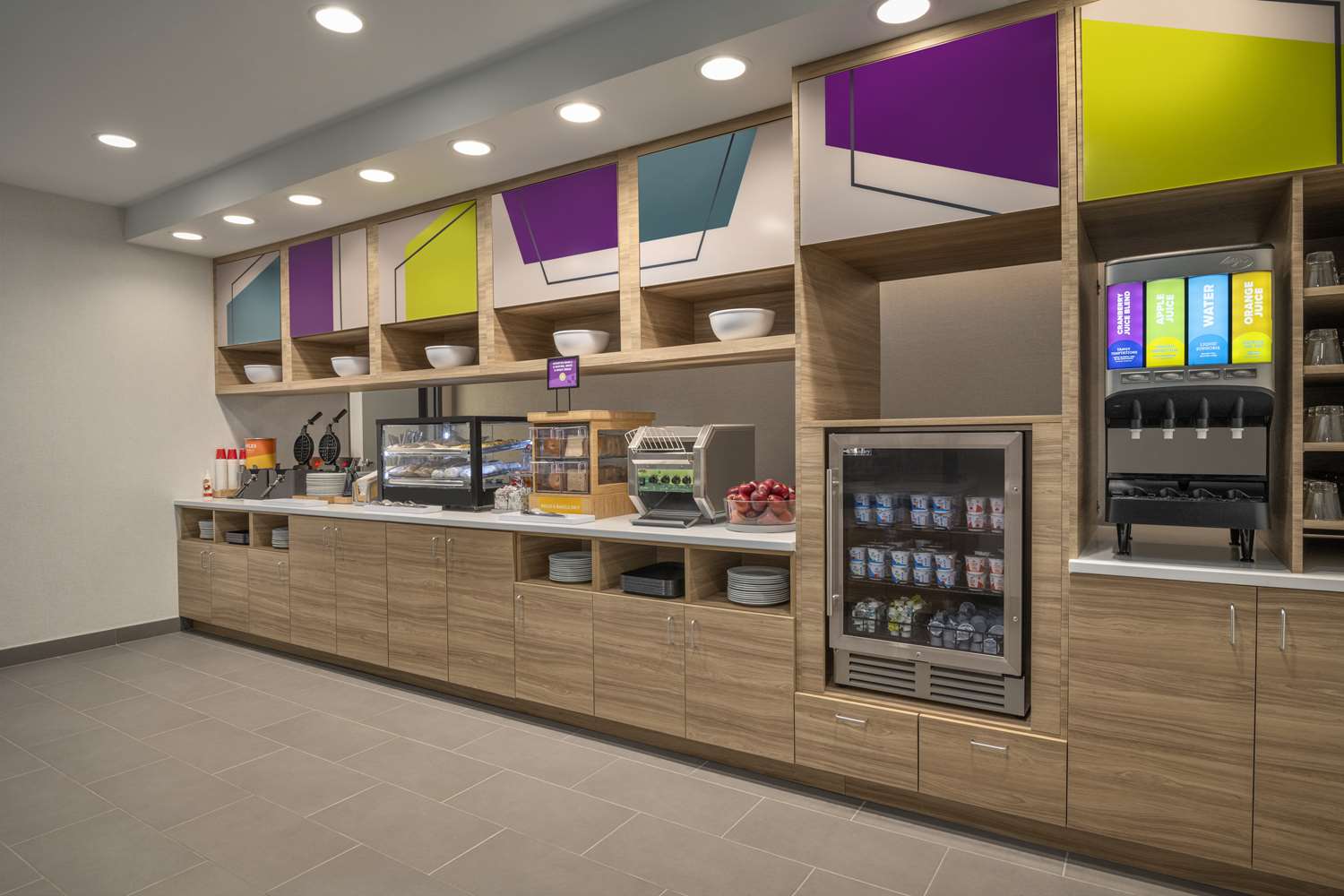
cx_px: 672
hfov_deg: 84.0
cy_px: 448
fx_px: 747
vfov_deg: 61.9
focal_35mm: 20
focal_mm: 20
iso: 400
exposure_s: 1/1.67
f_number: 11
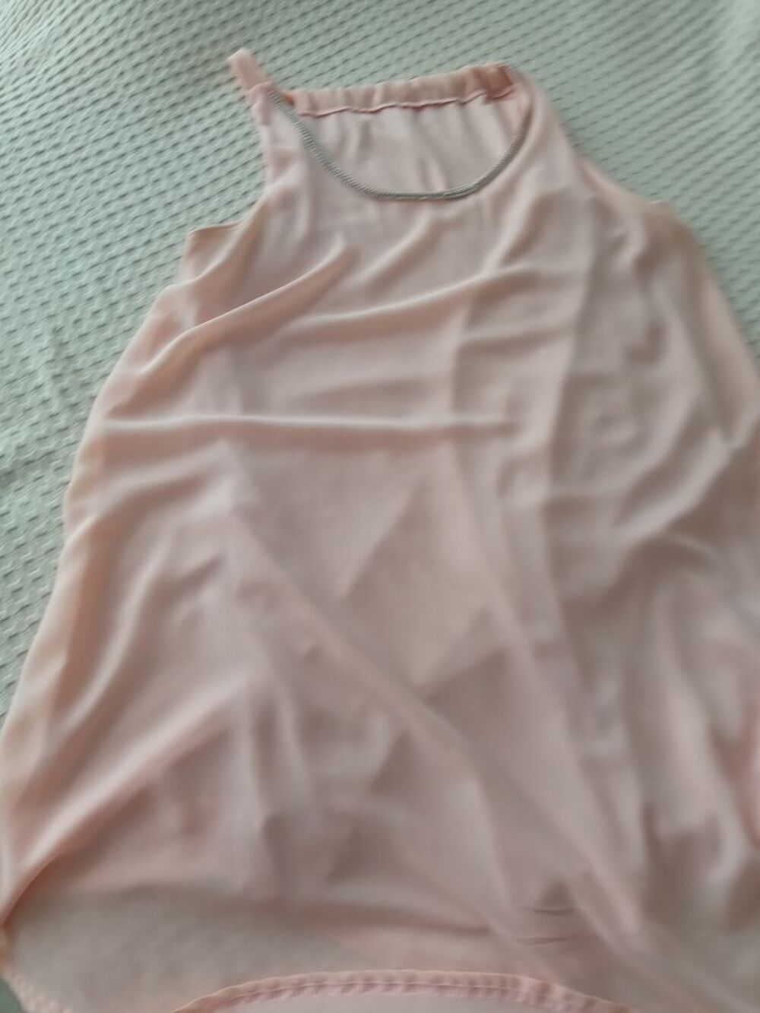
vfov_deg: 65.3
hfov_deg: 51.4
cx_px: 380
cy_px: 506
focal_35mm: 27
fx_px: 790
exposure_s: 1/50
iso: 114
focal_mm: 3.79
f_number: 2.2
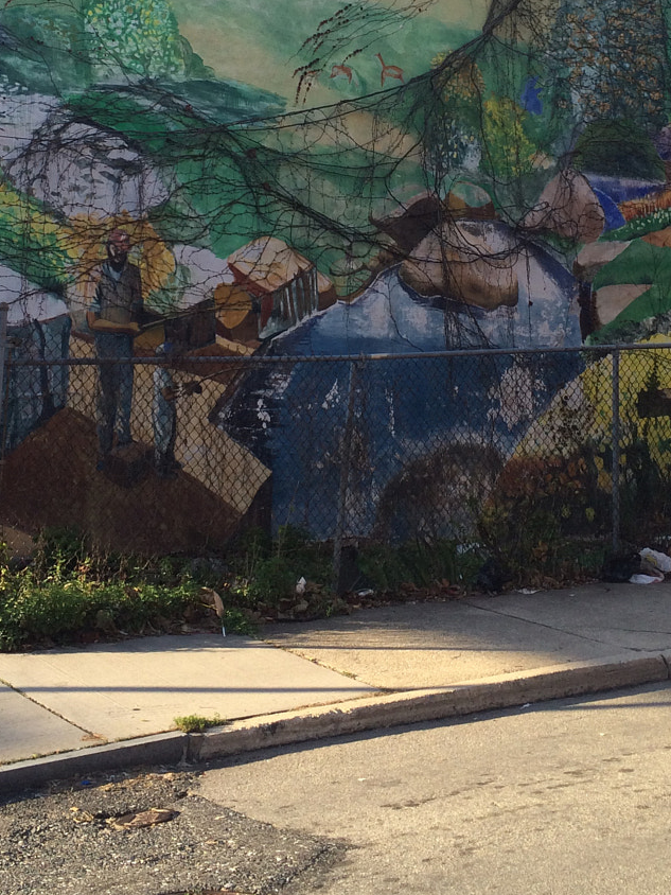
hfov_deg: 26.6
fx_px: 1422
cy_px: 169
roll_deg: +1.8
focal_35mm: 55
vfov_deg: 33.8
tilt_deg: +9.5
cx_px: 315
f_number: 2.2
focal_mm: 4.15
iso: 32
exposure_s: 1/540
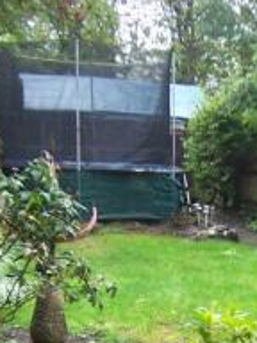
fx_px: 693
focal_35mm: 70
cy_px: 355
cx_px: 256
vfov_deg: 26.1
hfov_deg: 20.4
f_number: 2.8
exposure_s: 1/30
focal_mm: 3.8
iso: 64
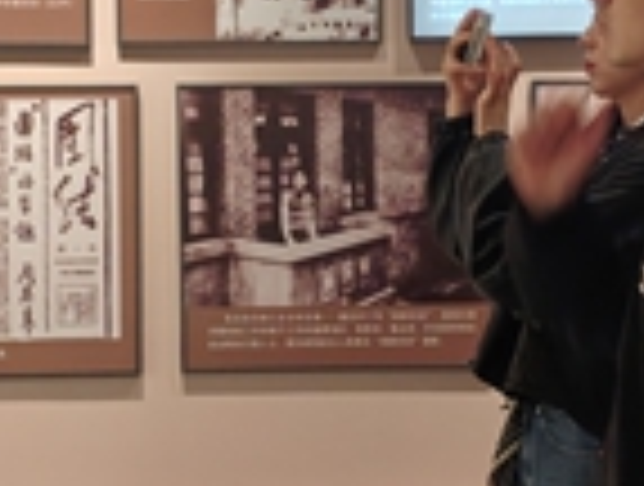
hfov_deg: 16.9
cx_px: 333
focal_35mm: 116
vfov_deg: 12.8
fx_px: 2164
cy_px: 171
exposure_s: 1/50
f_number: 1.88
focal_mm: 4.84
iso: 433
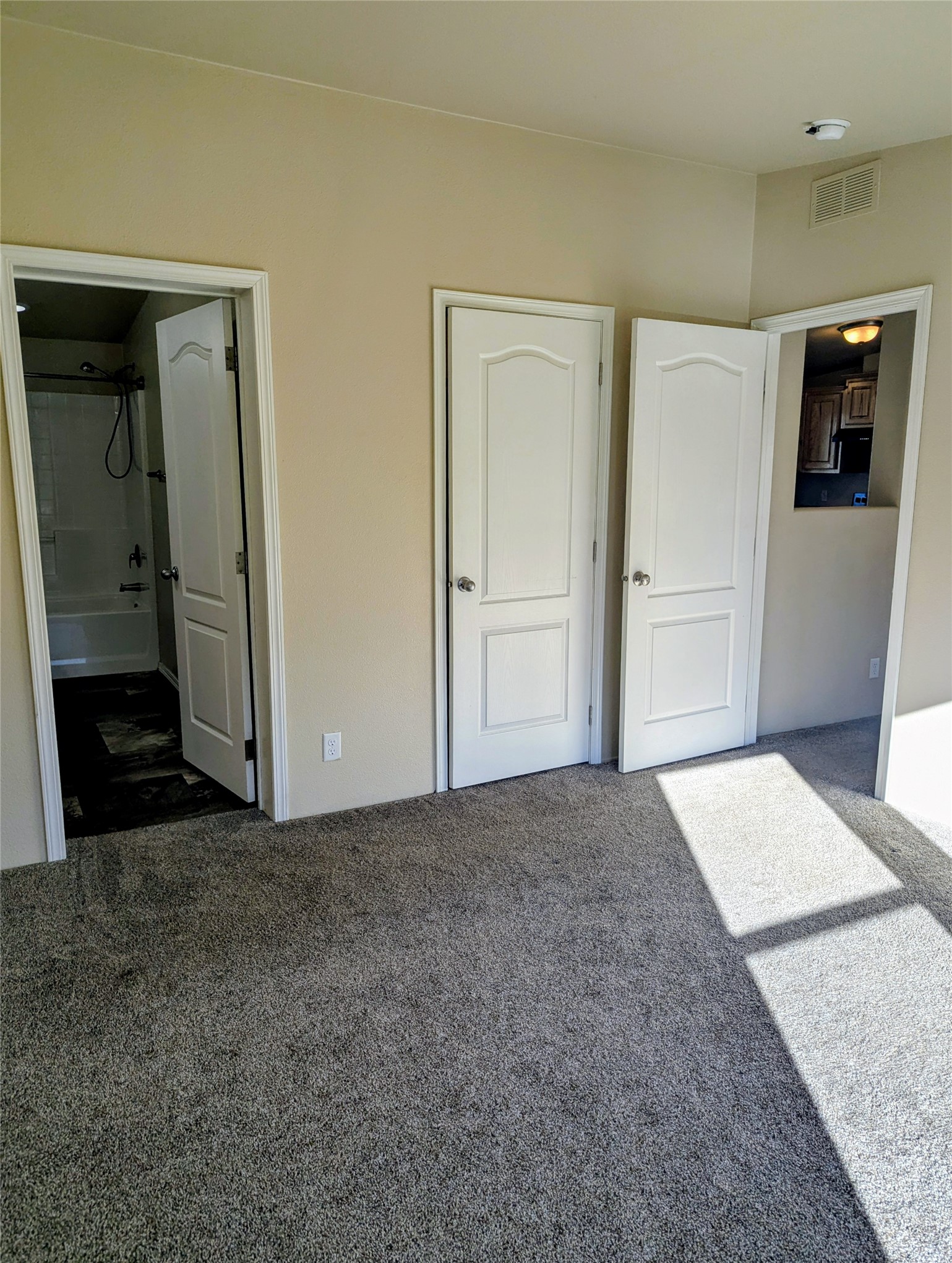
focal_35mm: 24
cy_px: 632
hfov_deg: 57.0
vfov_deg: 71.5
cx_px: 476
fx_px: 878
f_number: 1.85
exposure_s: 1/539
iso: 42
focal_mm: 6.81
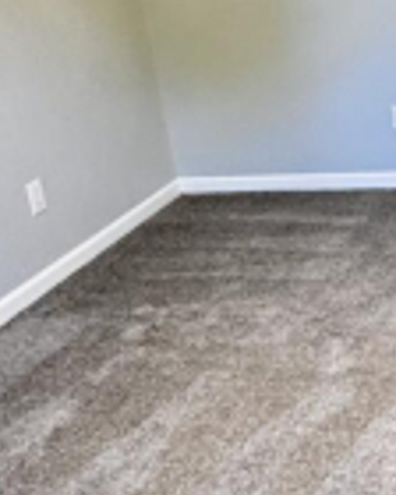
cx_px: 644
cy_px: 179
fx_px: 952
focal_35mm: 65
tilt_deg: -18.2
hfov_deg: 19.5
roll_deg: +1.4
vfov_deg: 29.0
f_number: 2.2
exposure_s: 1/60
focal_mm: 2.22
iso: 500
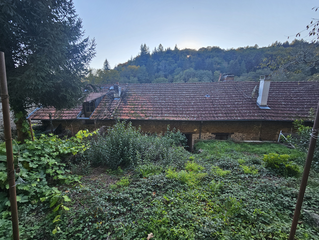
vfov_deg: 89.9
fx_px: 120
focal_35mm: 13
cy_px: 120
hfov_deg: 106.2
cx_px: 160
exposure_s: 1/276
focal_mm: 2.2
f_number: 2.2
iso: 64
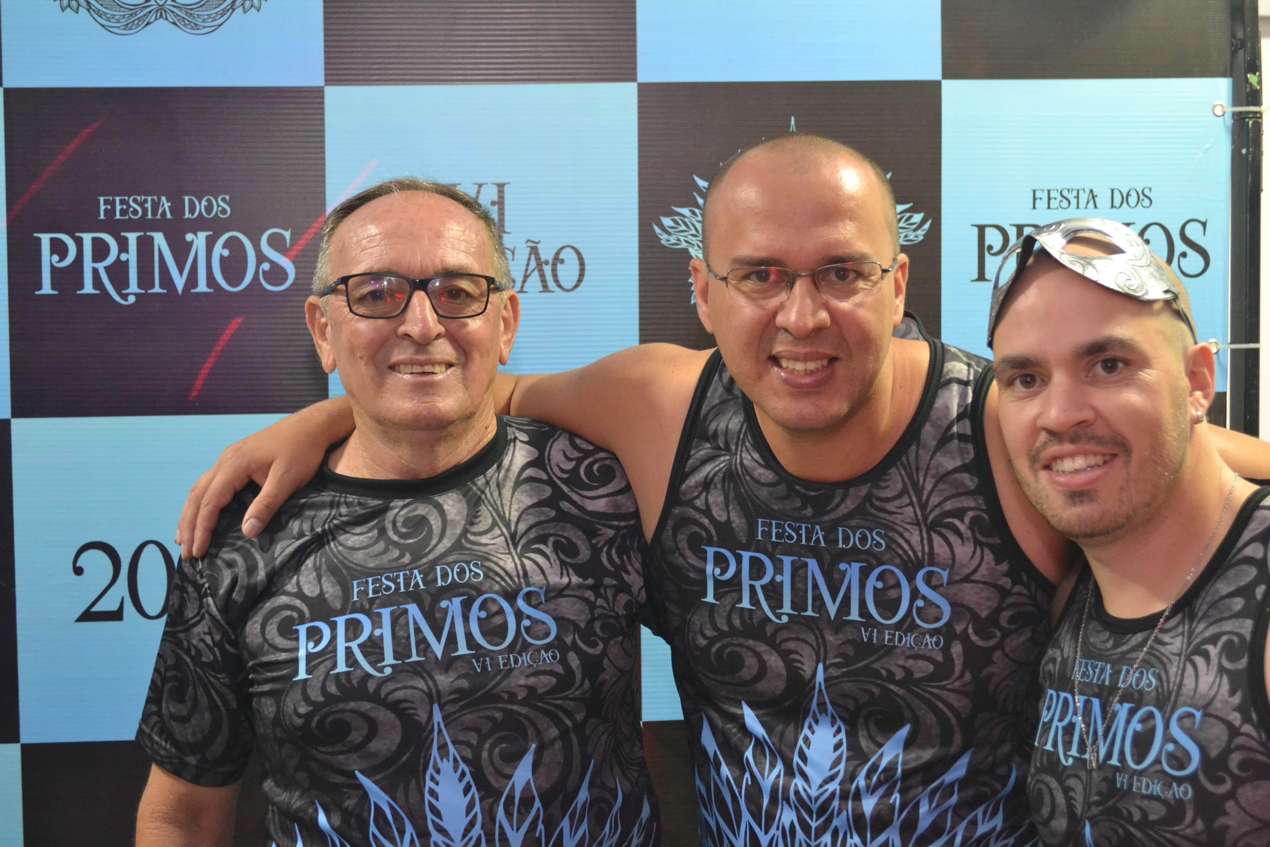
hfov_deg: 37.9
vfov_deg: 25.8
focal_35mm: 52
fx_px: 1852
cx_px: 635
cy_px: 424
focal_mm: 35
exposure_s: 1/15
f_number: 5
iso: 2000
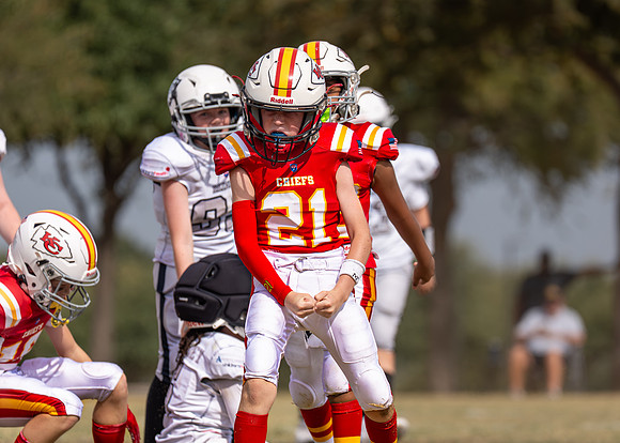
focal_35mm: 403
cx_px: 307
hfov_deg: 5.0
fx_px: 7097
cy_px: 262
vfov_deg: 3.6
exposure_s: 1/6400
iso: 160
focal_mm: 200
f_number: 2.8
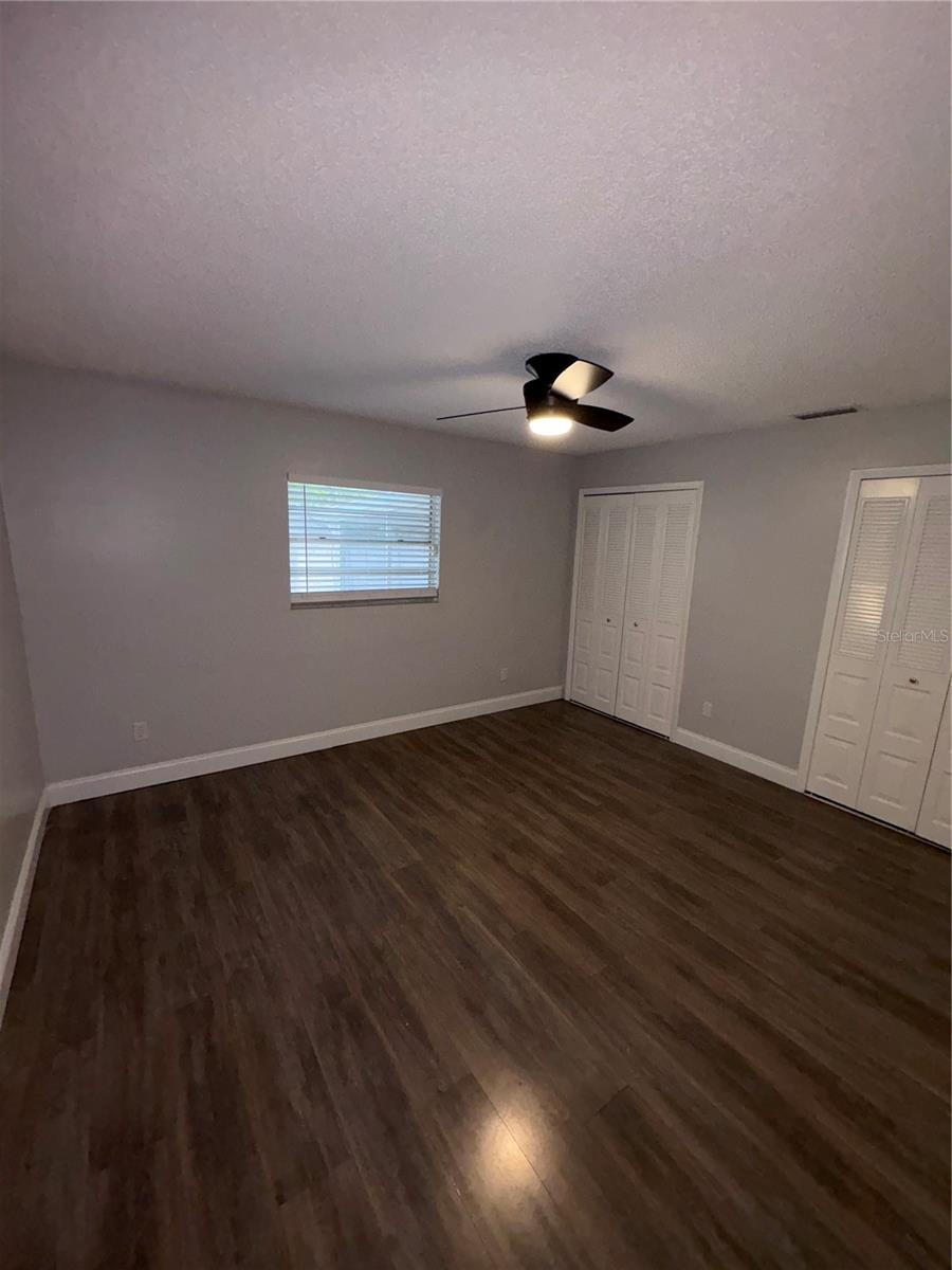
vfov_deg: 102.1
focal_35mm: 14
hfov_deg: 85.7
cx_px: 476
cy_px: 635
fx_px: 513
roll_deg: -1.4
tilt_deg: -10.0
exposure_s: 1/60
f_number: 2.2
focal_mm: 2.22
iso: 125
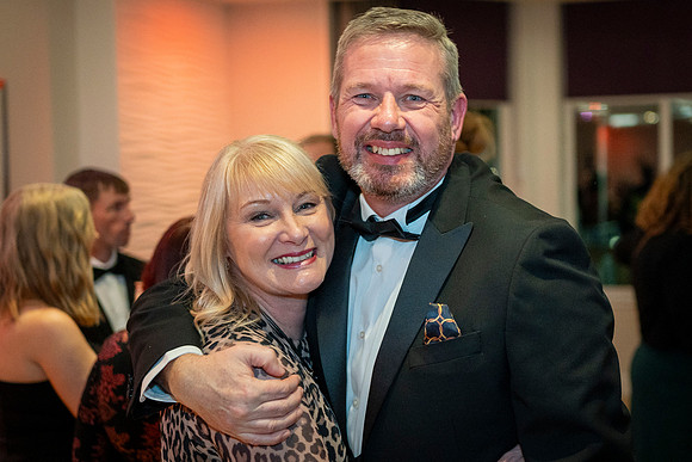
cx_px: 383
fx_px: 1108
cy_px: 233
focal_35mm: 58
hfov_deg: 34.7
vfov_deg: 23.5
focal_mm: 35
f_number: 1.8
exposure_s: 1/80
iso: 1250
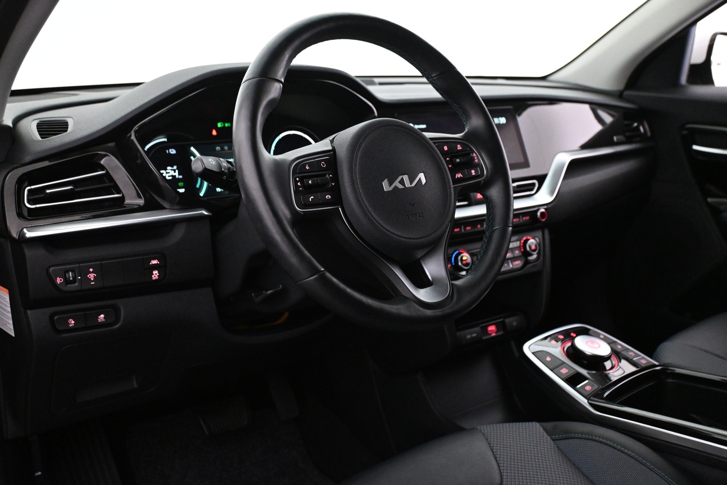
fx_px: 682
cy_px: 242
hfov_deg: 56.1
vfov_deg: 39.1
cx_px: 364
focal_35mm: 34
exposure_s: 1/50
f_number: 4
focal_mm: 22.5
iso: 4000
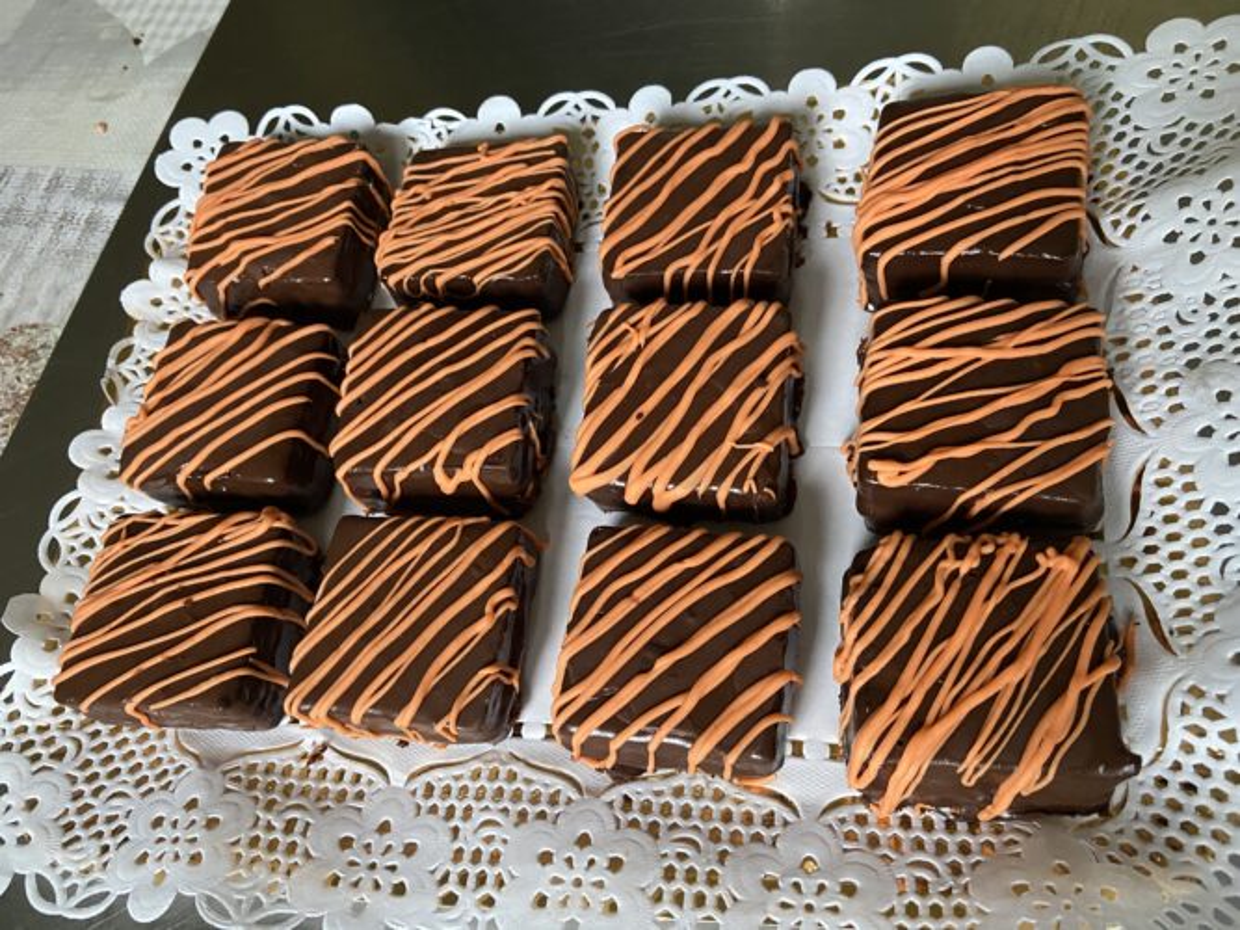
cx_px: 620
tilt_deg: -62.2
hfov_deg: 67.3
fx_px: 931
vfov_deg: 53.0
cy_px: 465
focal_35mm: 26
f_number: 1.8
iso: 400
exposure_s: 1/60
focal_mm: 4.25
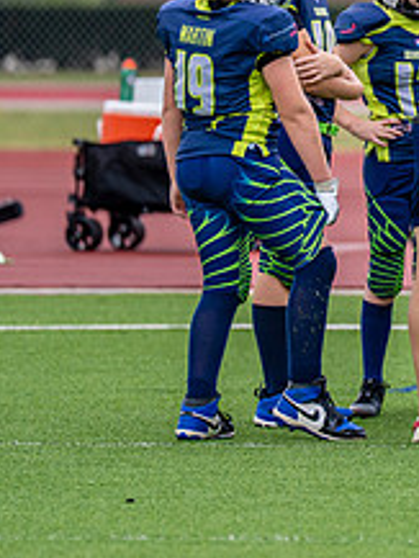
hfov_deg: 2.4
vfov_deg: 3.2
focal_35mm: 619
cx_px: 639
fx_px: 9980
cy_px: 73
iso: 320
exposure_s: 1/2500
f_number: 2.8
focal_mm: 200
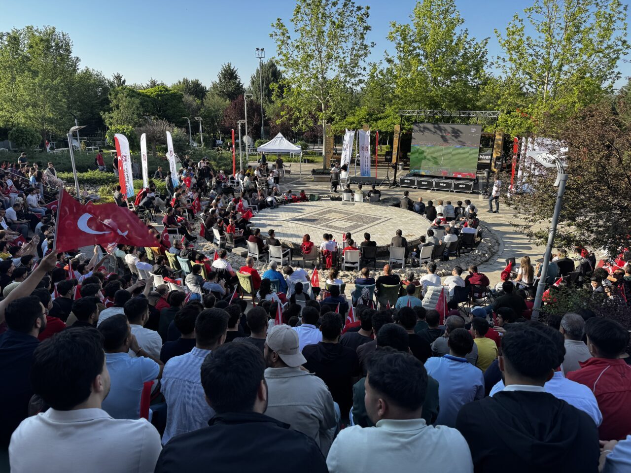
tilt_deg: -16.8
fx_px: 437
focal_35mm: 24
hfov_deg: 71.6
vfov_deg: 56.8
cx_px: 316
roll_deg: -0.7
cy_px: 236
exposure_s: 1/1524
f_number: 1.78
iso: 80
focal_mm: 6.76
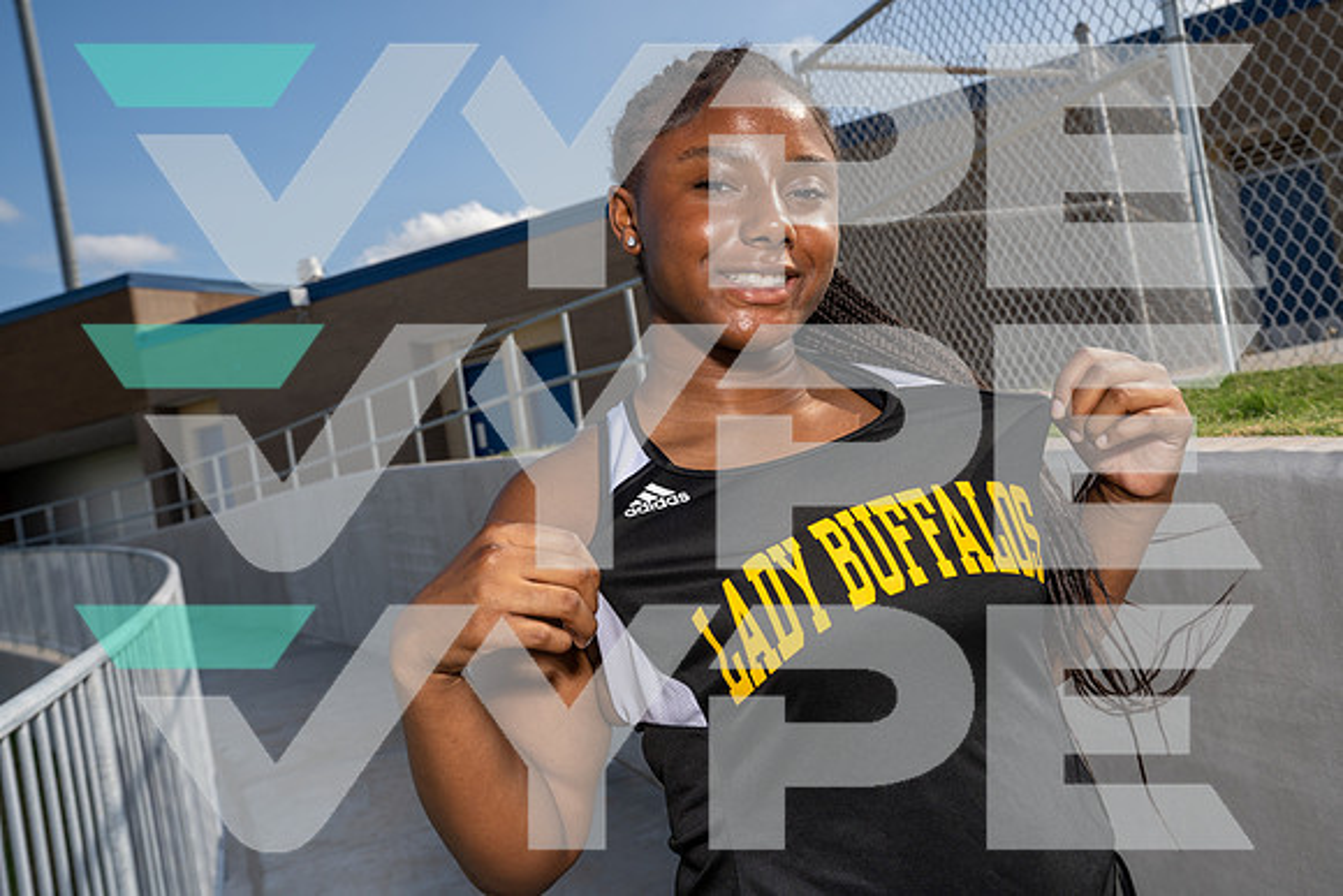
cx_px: 672
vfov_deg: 36.9
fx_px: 1343
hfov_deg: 53.1
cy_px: 448
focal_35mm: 36
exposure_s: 1/250
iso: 100
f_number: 8
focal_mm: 36
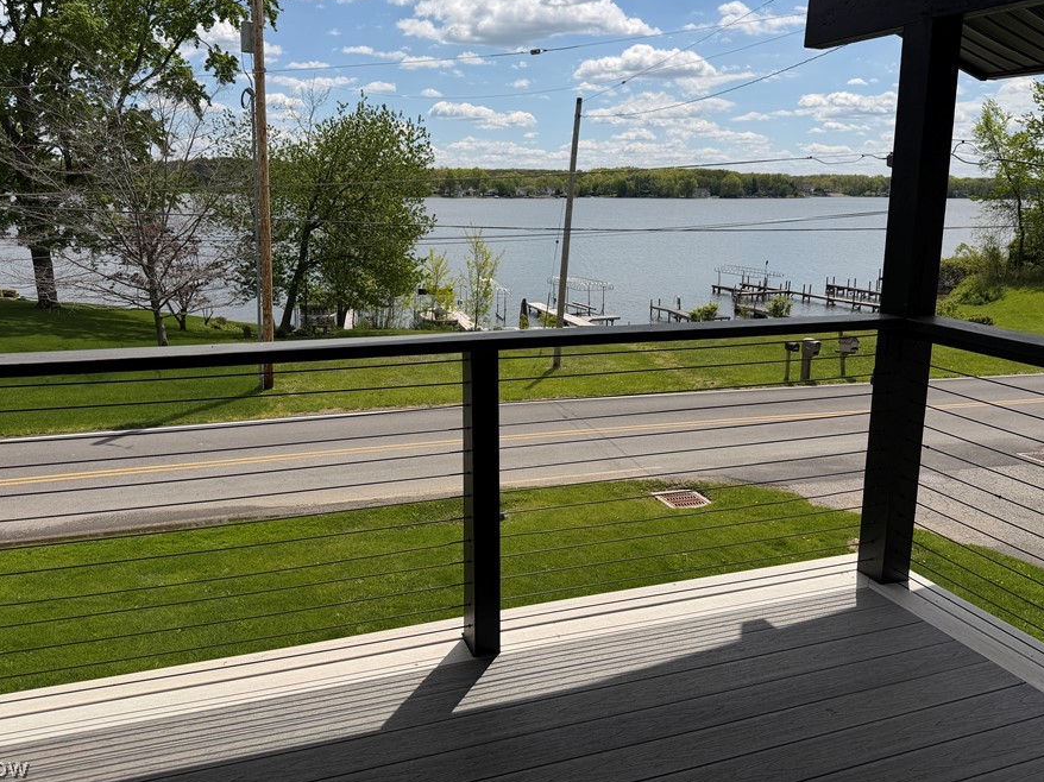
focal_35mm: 28
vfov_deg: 49.5
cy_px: 330
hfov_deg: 63.5
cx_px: 514
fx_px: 844
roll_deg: -0.4
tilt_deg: -9.5
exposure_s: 1/9091
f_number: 1.78
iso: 80
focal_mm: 6.76
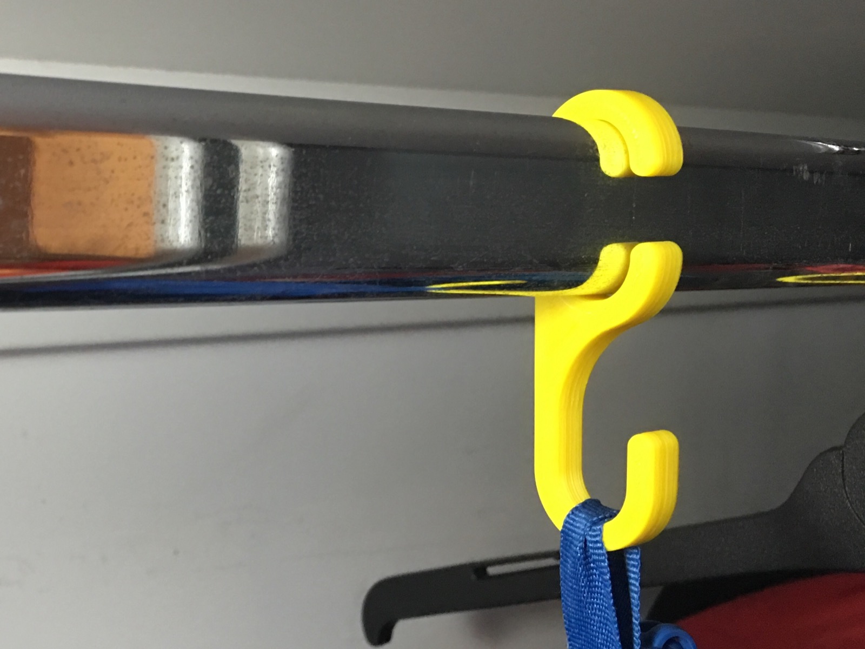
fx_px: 725
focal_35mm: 29
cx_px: 432
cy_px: 324
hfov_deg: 61.7
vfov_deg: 48.2
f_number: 2.2
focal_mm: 4.15
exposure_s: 1/17
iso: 100
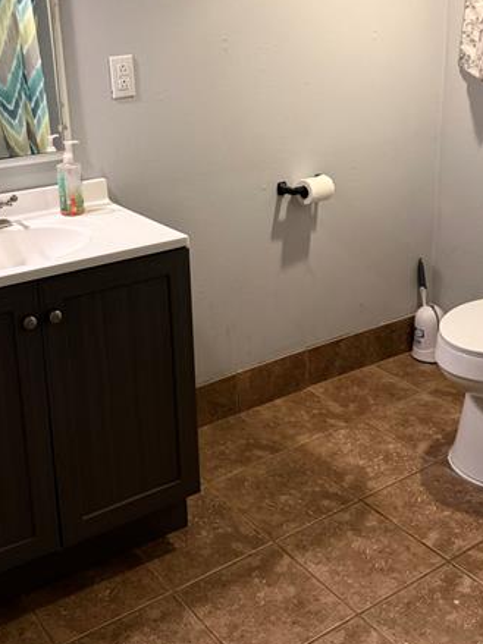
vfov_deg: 44.2
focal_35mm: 42
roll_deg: +1.9
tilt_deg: -16.3
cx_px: 195
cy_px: 219
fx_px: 782
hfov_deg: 34.2
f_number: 1.78
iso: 500
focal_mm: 6.76
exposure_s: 1/60
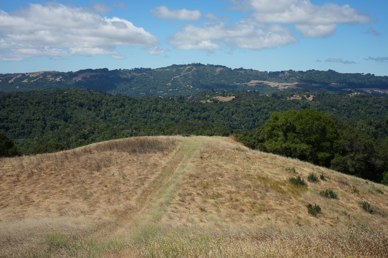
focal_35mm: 50
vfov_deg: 27.0
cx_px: 194
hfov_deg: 39.6
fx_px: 539
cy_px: 129
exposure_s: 1/640
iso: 100
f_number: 5.6
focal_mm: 50
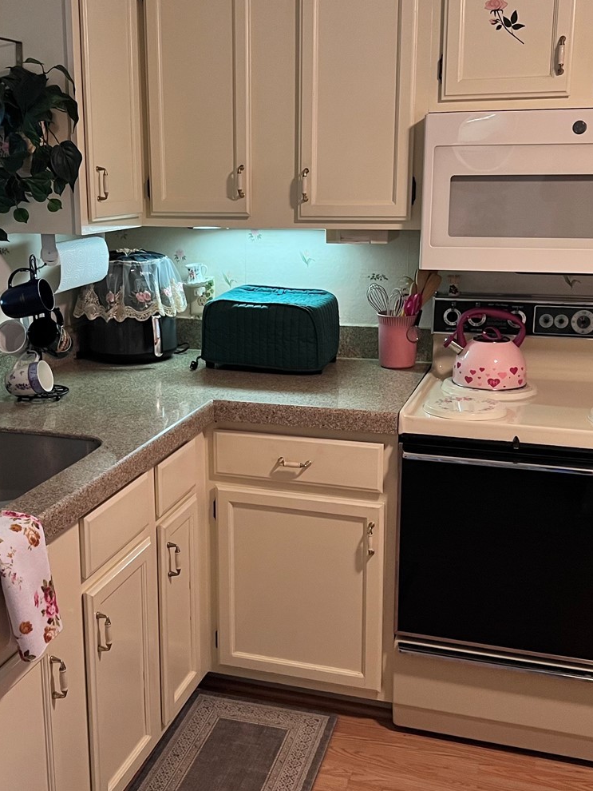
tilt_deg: -13.5
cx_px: 226
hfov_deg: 34.2
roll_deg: +1.0
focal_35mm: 42
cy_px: 384
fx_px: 959
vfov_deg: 44.8
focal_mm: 5.7
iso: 80
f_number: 1.5
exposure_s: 1/60
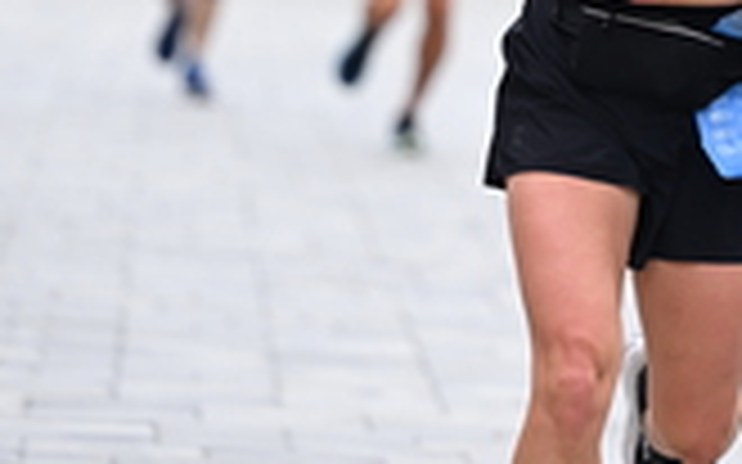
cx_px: 771
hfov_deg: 4.4
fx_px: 9602
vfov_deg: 2.8
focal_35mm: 475
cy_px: -158
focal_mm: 140
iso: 640
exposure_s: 1/1600
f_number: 2.8
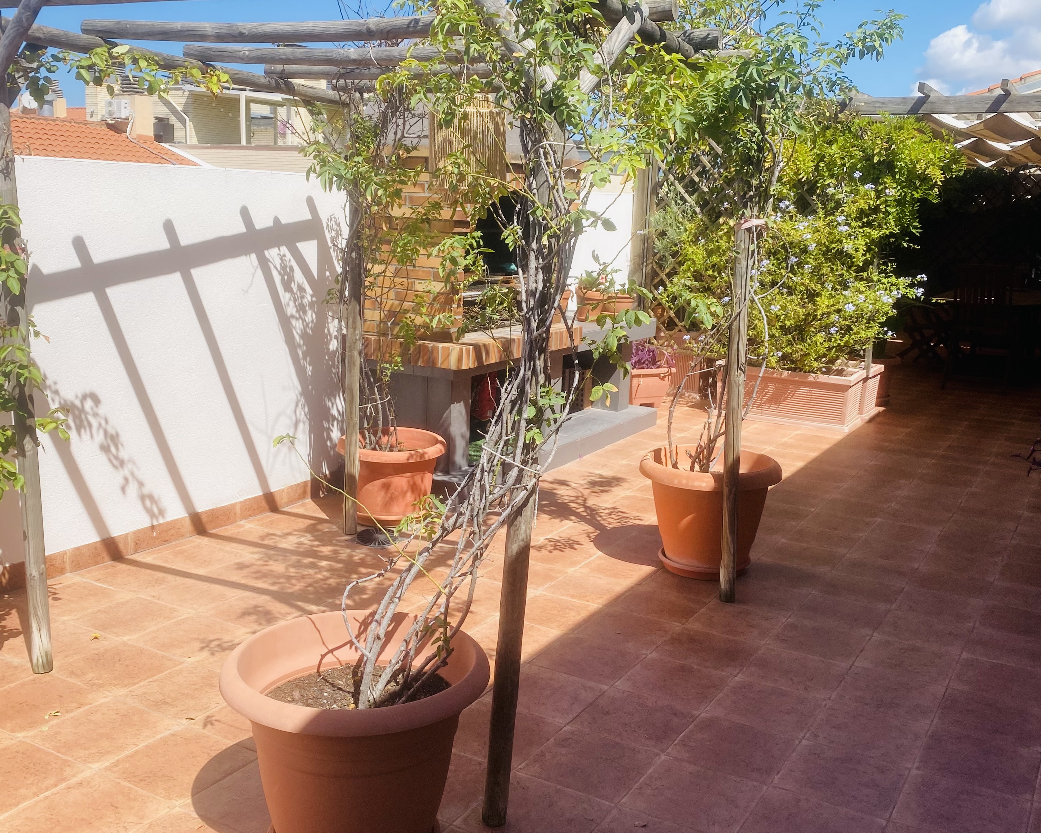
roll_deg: -1.9
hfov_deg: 52.8
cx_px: 520
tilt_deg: -7.0
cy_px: 412
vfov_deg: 43.4
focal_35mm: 34
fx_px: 1048
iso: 32
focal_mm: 4.25
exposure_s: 1/2890
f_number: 1.8
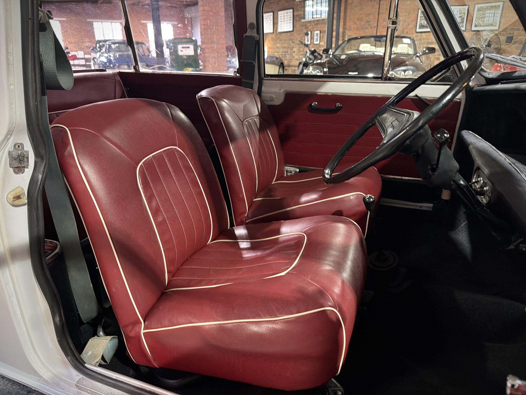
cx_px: 263
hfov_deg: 71.6
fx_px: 365
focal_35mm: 24
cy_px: 198
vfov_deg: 56.8
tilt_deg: -21.3
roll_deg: +0.0
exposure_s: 1/25
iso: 800
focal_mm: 6.76
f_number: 1.78
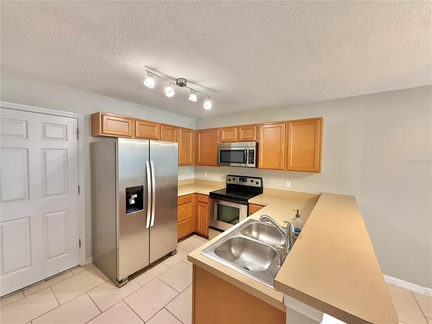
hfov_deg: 102.1
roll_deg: -0.5
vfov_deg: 85.7
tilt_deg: -1.3
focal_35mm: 14
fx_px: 175
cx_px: 216
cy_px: 162
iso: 500
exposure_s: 1/60
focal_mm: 2.22
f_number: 2.2
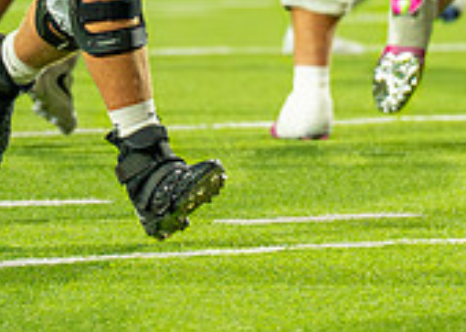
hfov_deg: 1.9
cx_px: 89
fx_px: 14237
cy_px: -195
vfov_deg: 1.3
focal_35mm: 1077
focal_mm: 200
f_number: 2.8
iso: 2000
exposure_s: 1/1000
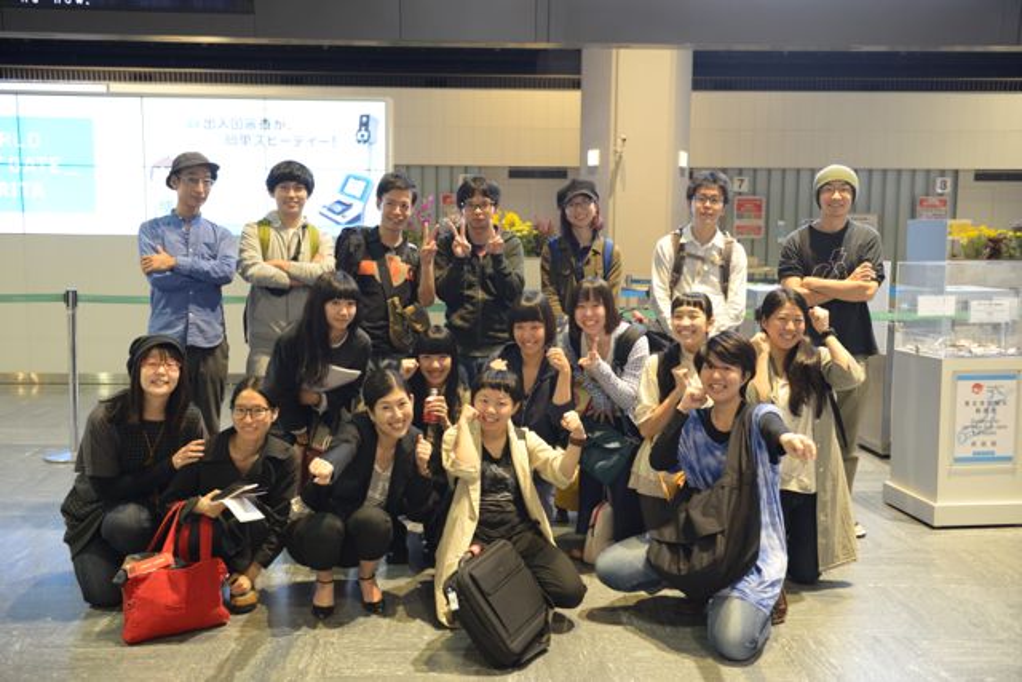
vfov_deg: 35.1
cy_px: 341
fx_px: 1079
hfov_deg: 50.7
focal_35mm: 38
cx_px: 511
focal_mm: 38
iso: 2000
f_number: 4
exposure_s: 1/60
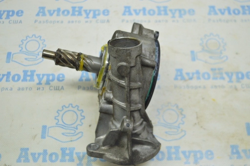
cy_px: 83
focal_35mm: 46
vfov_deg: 28.9
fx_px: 323
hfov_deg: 42.4
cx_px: 125
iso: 400
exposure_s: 1/40
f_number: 4.2
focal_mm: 31
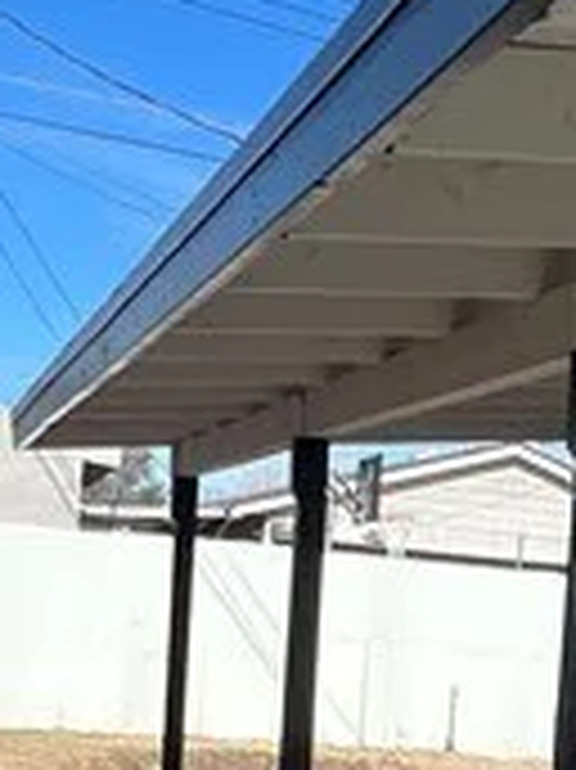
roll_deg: -4.5
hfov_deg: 18.1
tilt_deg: -4.2
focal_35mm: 78
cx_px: 648
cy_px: 806
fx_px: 1733
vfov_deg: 23.7
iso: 32
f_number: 1.8
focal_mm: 1.57
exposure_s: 1/1672
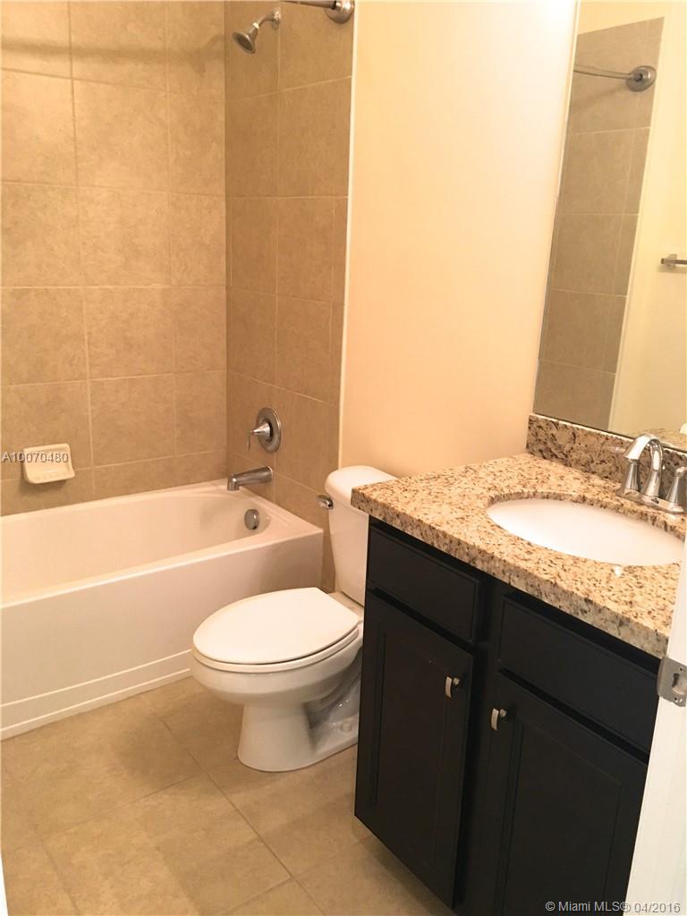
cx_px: 344
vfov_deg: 61.7
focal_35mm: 29
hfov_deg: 48.2
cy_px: 458
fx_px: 767
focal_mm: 4.15
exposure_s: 1/30
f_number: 2.2
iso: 125
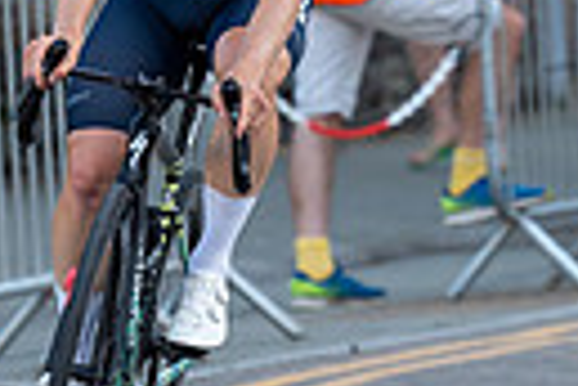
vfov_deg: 1.9
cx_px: 229
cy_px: -96
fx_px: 11350
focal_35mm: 707
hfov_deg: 2.9
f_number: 3.2
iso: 500
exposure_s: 1/800
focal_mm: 157
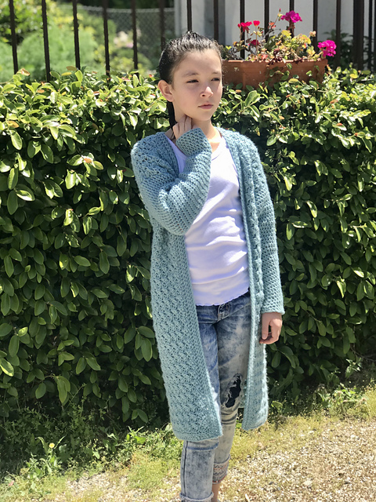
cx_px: 188
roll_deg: +1.0
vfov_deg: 33.8
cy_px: 251
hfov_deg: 25.7
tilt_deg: -12.1
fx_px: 826
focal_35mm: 57
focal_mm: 6.6
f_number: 2.8
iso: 20
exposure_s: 1/451
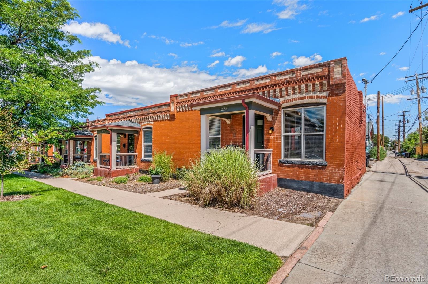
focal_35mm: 17
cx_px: 214
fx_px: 202
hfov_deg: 93.3
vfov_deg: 70.3
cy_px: 142
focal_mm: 17
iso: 400
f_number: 8
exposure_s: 1/160
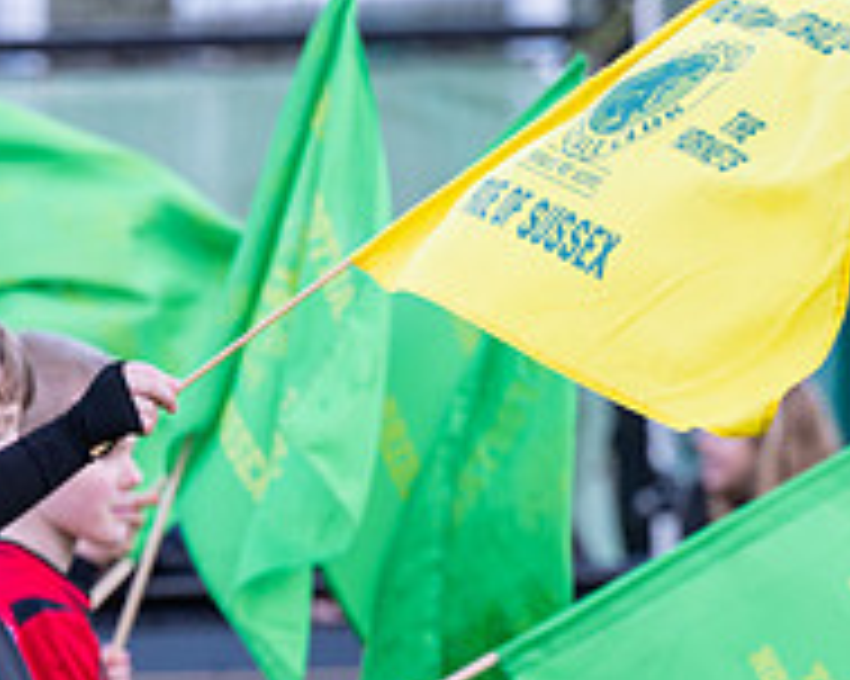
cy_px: 963
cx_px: -209
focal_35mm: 521
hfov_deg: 3.7
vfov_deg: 3.0
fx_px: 13100
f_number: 3.5
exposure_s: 1/500
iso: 800
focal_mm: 145
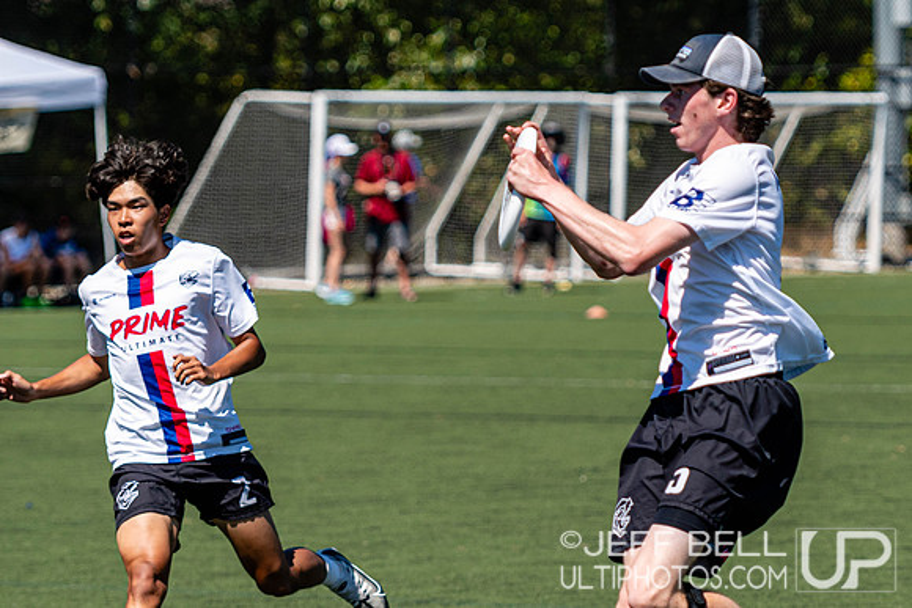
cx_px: 685
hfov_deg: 7.5
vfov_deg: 5.0
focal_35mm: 275
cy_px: 304
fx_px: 6969
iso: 100
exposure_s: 1/2000
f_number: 3.2
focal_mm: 122
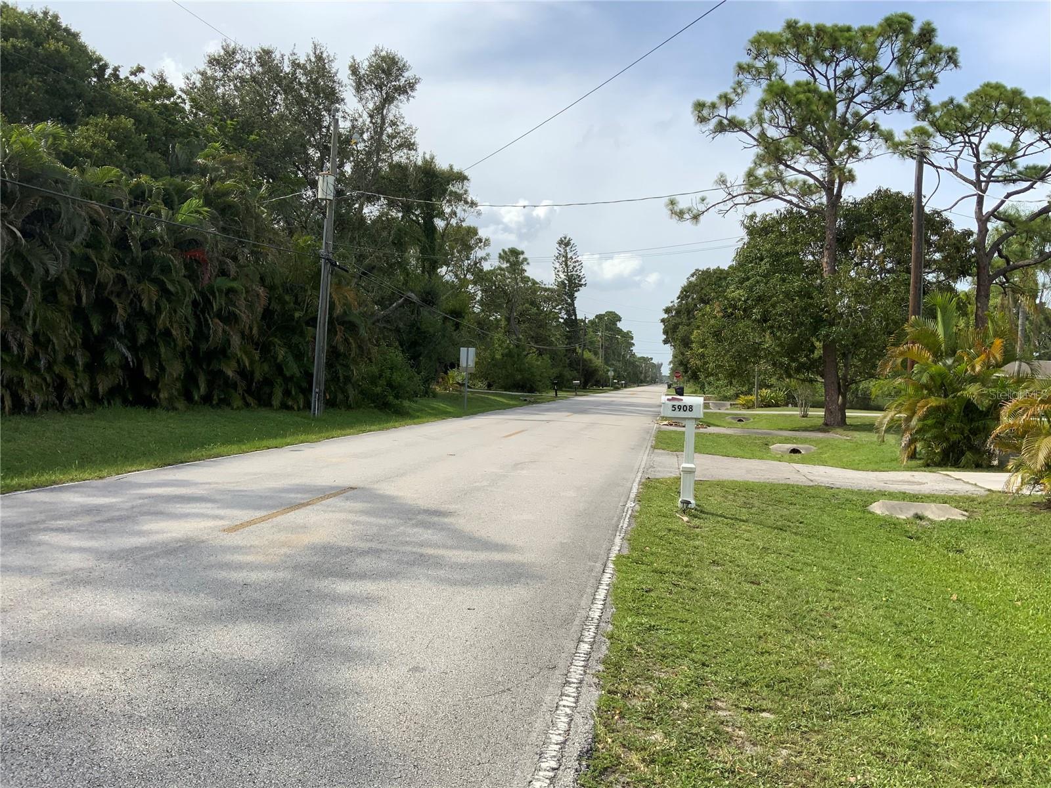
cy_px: 394
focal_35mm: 29
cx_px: 526
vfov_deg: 48.2
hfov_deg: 61.7
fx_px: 880
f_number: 1.8
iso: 16
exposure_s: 1/1451
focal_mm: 3
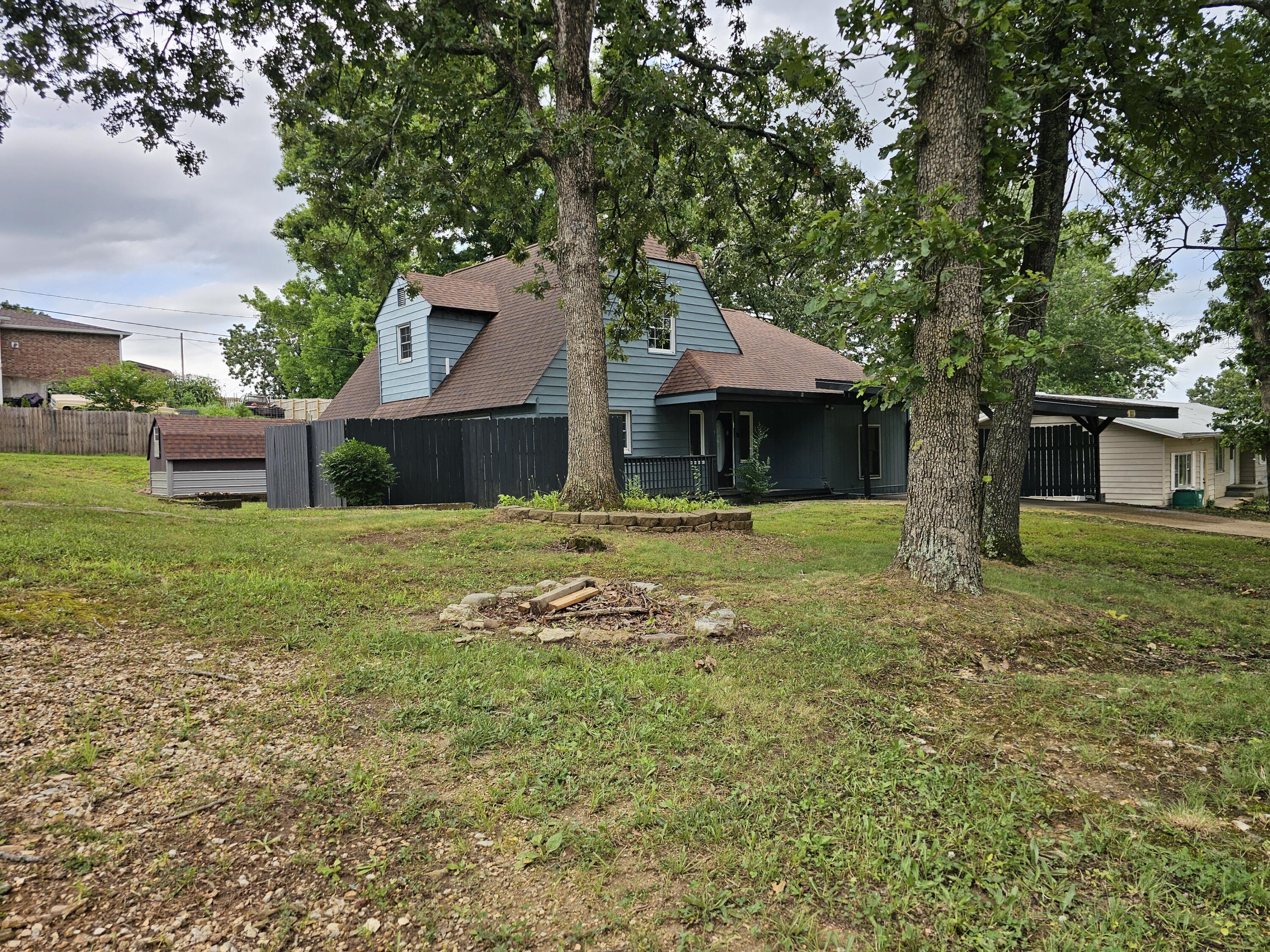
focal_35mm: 23
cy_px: 476
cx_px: 635
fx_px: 844
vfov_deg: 58.9
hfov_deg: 73.9
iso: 10
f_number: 1.7
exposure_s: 1/242
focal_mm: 6.3
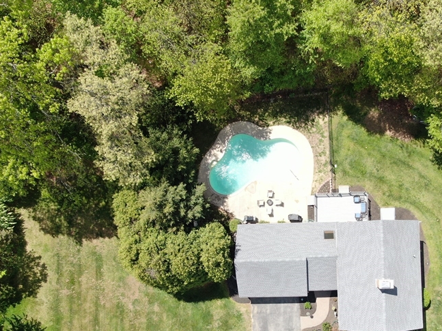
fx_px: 485
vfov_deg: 37.2
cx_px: 286
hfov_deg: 48.4
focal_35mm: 38
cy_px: 230
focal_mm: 4.39
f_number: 2.8
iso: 100
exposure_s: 1/500
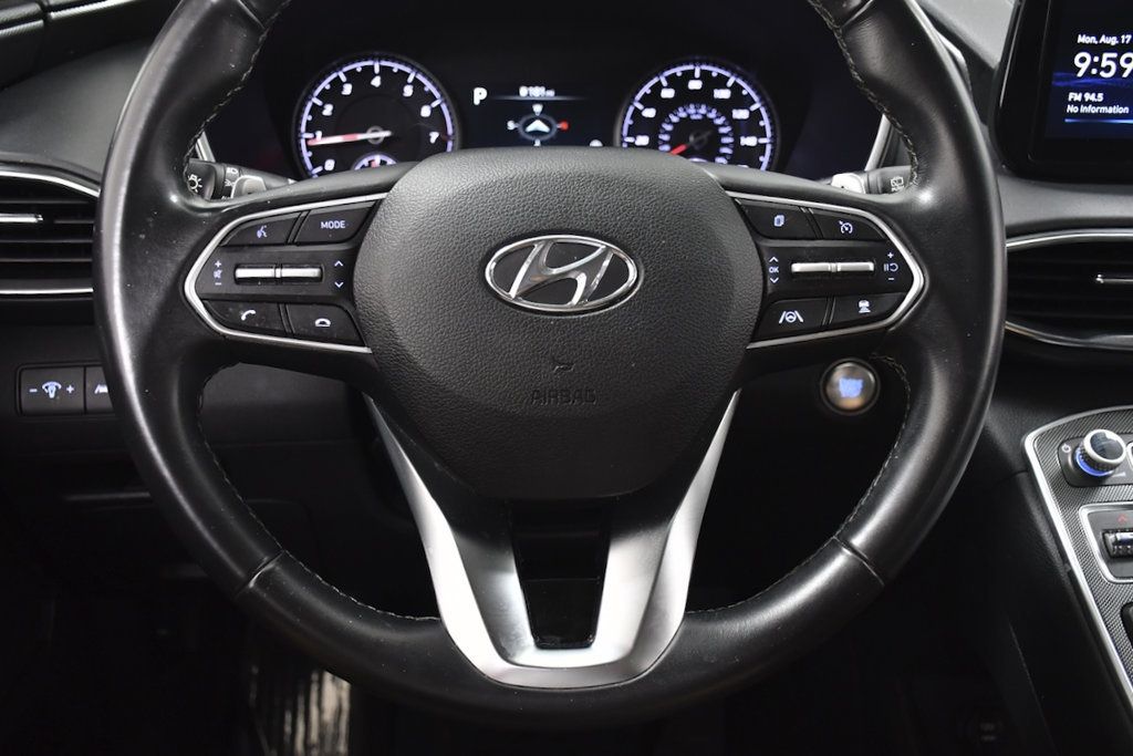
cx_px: 566
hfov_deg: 53.1
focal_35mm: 36
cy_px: 378
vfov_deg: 36.9
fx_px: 1133
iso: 1250
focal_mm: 24
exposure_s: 1/100
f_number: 4
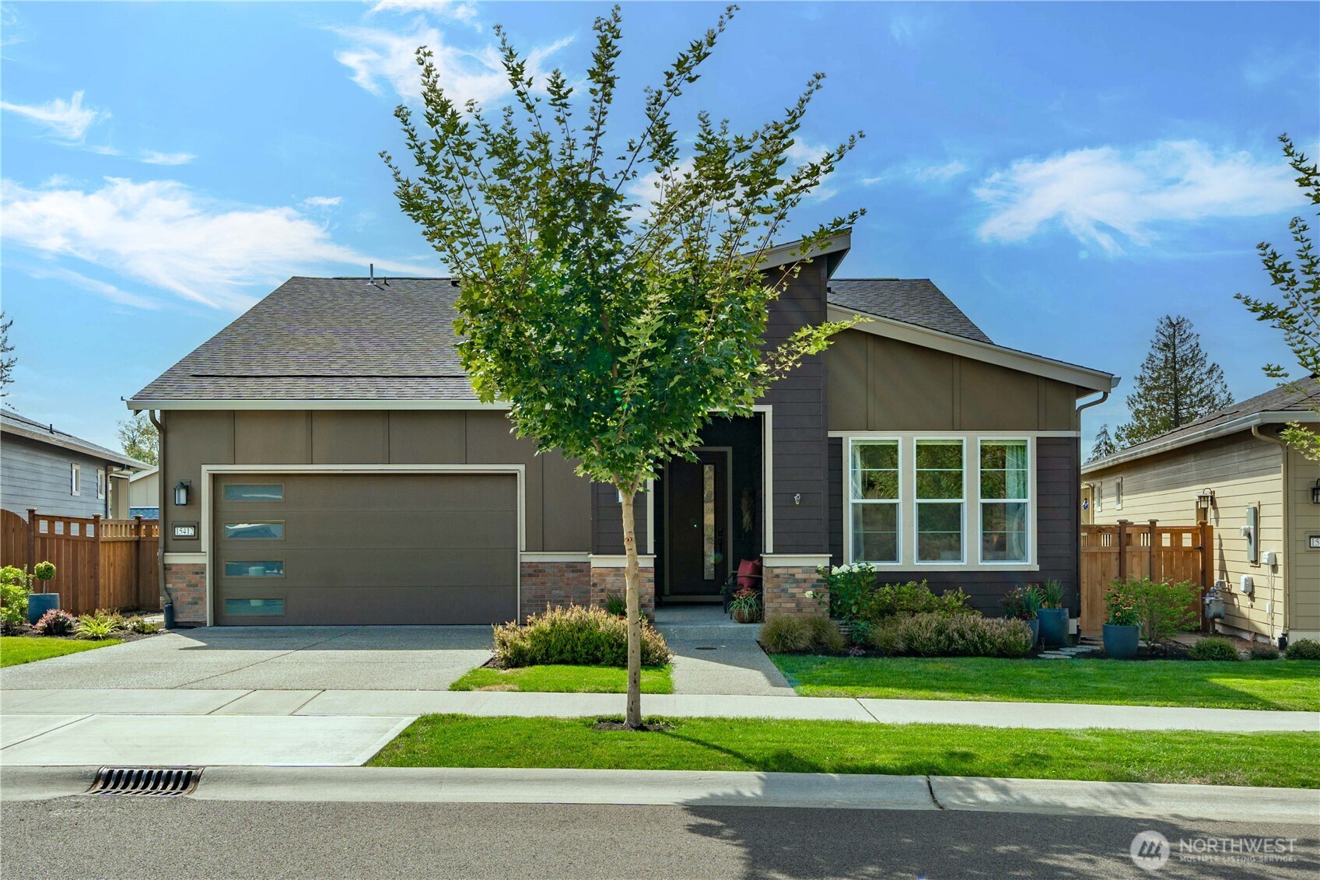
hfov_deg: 73.7
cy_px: 440
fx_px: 880
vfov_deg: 53.1
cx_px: 660
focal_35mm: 24
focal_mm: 24
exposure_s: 1/320
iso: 100
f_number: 7.1
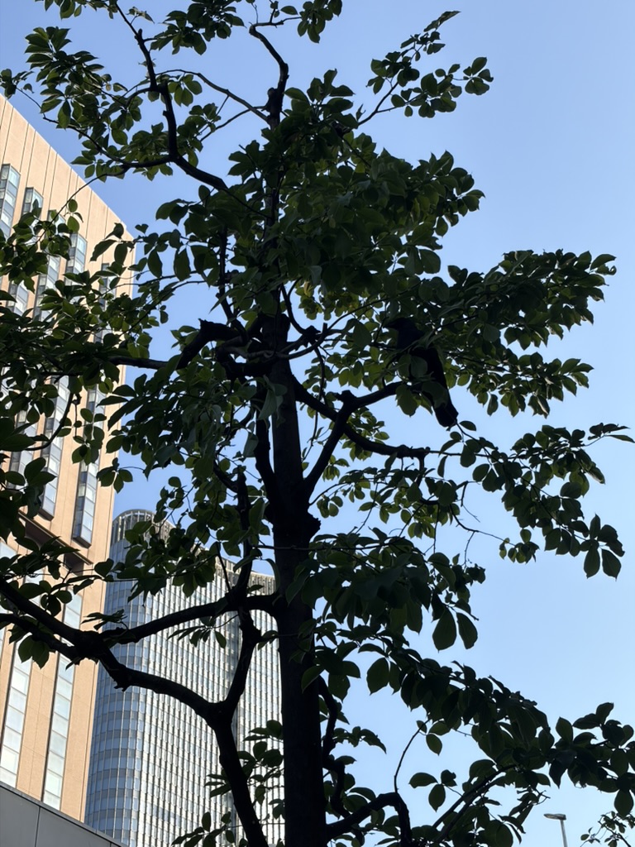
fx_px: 1272
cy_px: 424
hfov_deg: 28.0
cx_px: 318
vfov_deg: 36.8
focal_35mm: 52
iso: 32
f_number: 1.6
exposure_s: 1/1175
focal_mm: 5.96
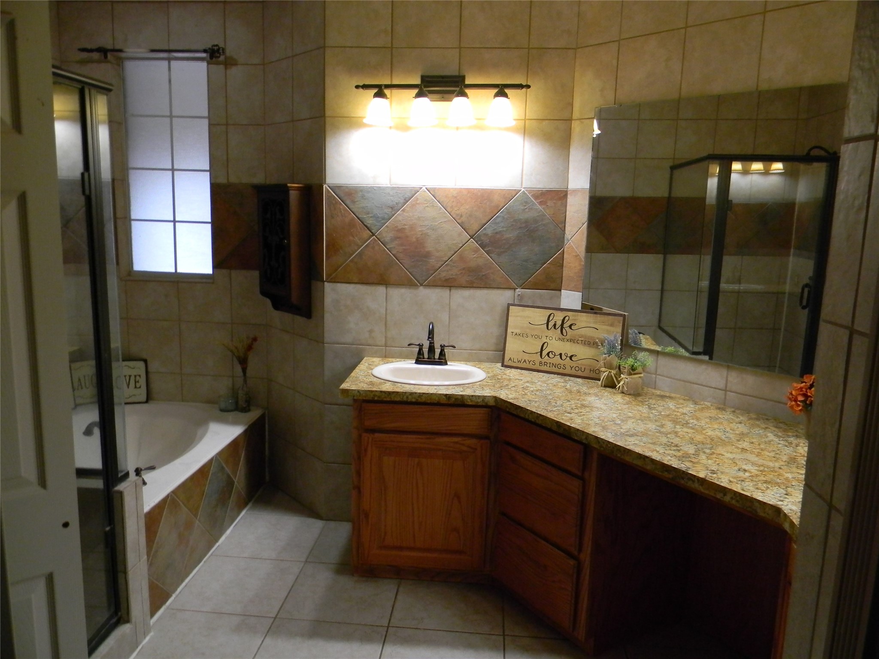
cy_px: 330
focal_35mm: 28
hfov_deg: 63.4
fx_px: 711
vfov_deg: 49.7
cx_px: 440
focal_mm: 5
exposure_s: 1/30
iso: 320
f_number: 3.5
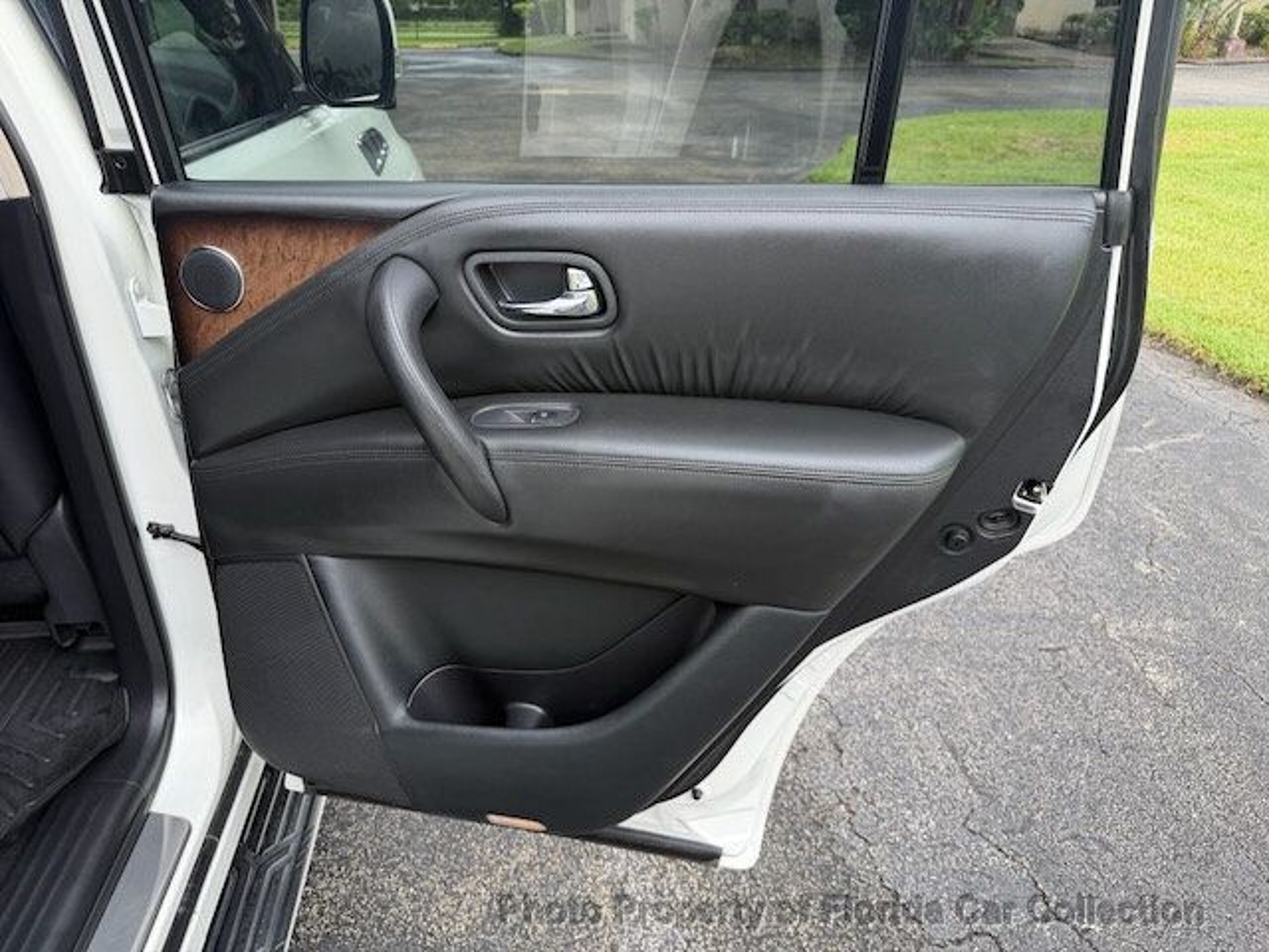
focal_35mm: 24
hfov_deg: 71.6
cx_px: 634
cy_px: 476
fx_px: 880
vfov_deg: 56.8
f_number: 1.78
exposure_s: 1/464
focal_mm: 6.76
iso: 80
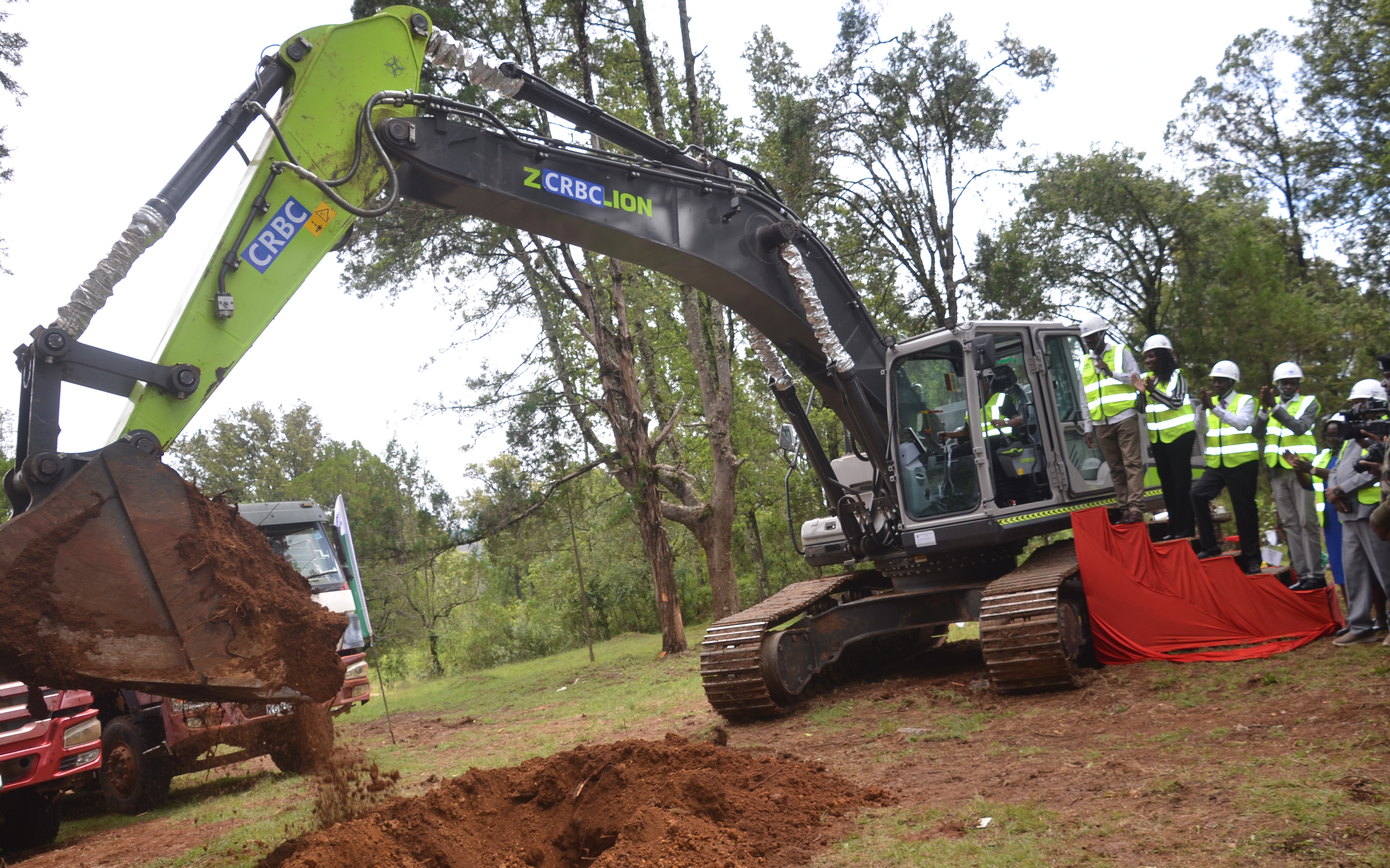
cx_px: 693
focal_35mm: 33
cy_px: 409
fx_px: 1232
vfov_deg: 38.8
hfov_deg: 58.9
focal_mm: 21
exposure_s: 1/250
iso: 100
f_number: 5.6
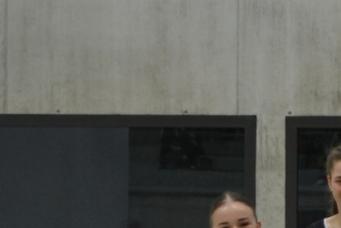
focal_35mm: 210
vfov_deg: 6.5
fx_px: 1989
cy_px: 281
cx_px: 748
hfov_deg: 9.0
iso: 400
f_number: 4
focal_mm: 24
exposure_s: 1/60
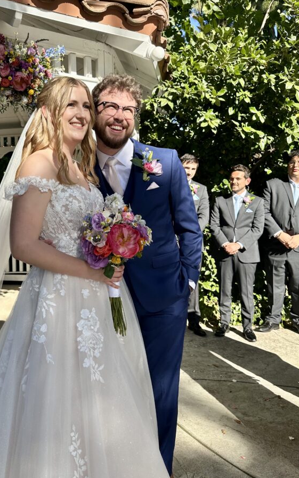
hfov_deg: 42.5
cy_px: 233
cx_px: 99
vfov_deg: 64.6
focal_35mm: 29
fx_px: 378
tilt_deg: -7.8
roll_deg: +0.3
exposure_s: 1/1779
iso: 80
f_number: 1.78
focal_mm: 6.86
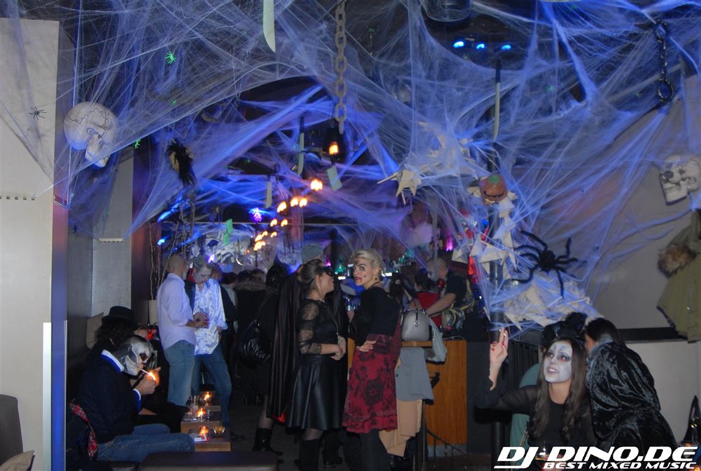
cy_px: 236
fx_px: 702
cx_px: 350
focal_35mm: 36
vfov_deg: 37.0
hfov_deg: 53.0
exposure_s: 1/3
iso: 400
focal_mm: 24
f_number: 5.6
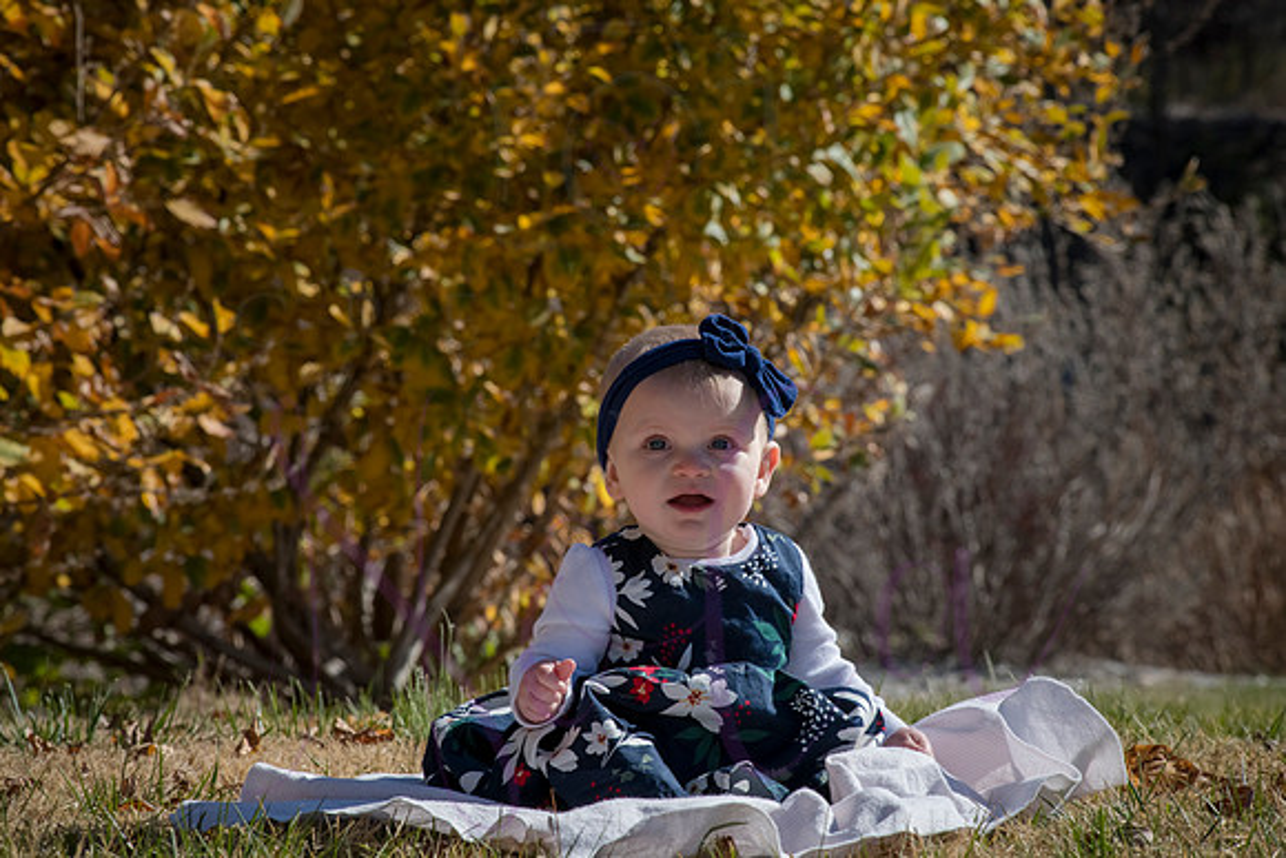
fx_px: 5538
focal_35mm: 155
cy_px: 429
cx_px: 643
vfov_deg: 8.9
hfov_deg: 13.2
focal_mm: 155
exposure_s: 1/400
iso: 400
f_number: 14
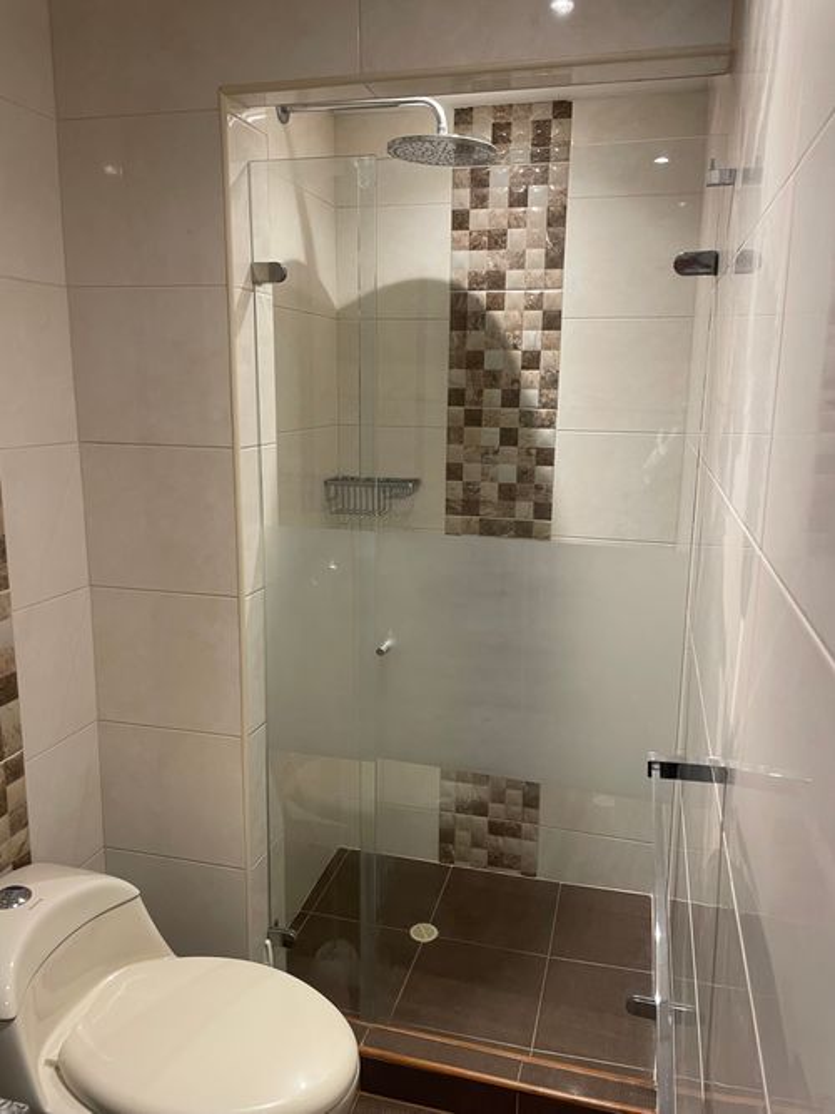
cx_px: 418
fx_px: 836
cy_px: 557
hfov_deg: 53.0
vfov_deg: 67.3
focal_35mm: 26
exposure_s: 1/60
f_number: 1.6
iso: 125
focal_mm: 4.2
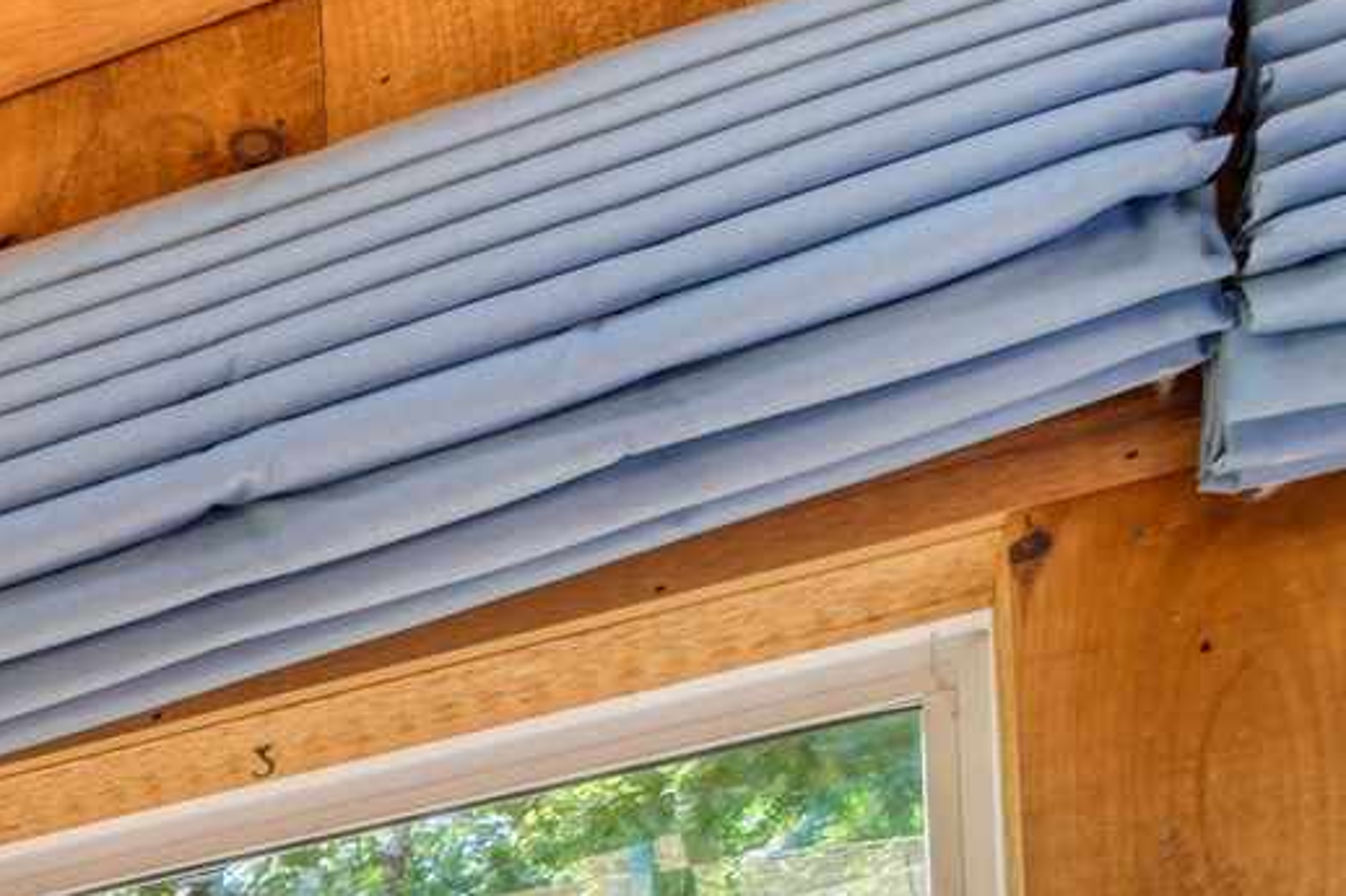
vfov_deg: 12.6
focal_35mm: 83
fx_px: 3102
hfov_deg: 13.8
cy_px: 2187
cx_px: -2126
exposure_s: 1/13
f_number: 8
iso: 100
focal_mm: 14
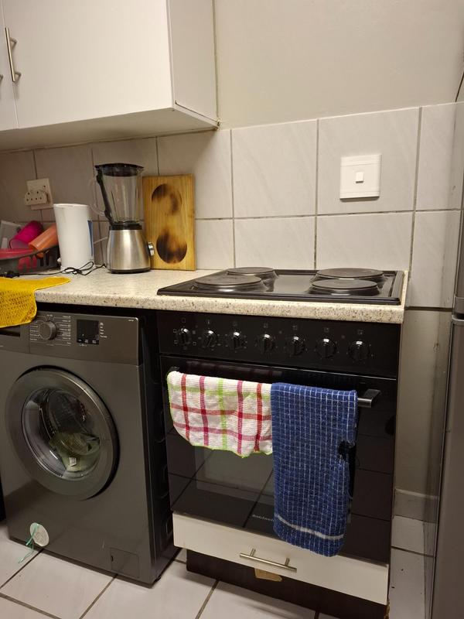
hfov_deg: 58.9
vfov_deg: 73.9
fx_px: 411
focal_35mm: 23
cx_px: 232
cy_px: 310
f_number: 1.8
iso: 250
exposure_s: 1/33
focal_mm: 5.54
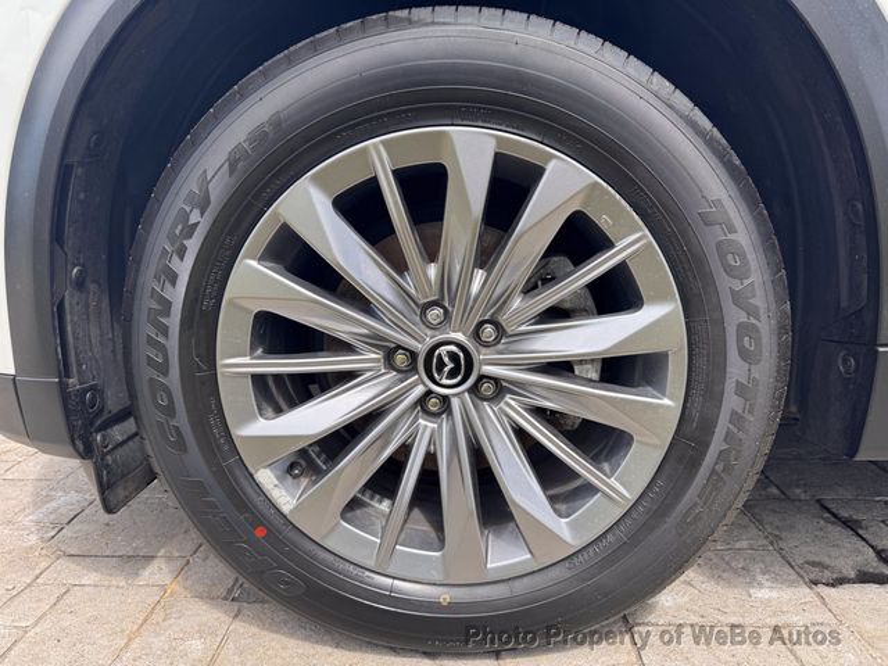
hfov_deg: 71.6
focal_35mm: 24
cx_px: 444
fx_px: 616
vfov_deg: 56.8
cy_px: 333
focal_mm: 6.76
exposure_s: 1/1094
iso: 80
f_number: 1.78
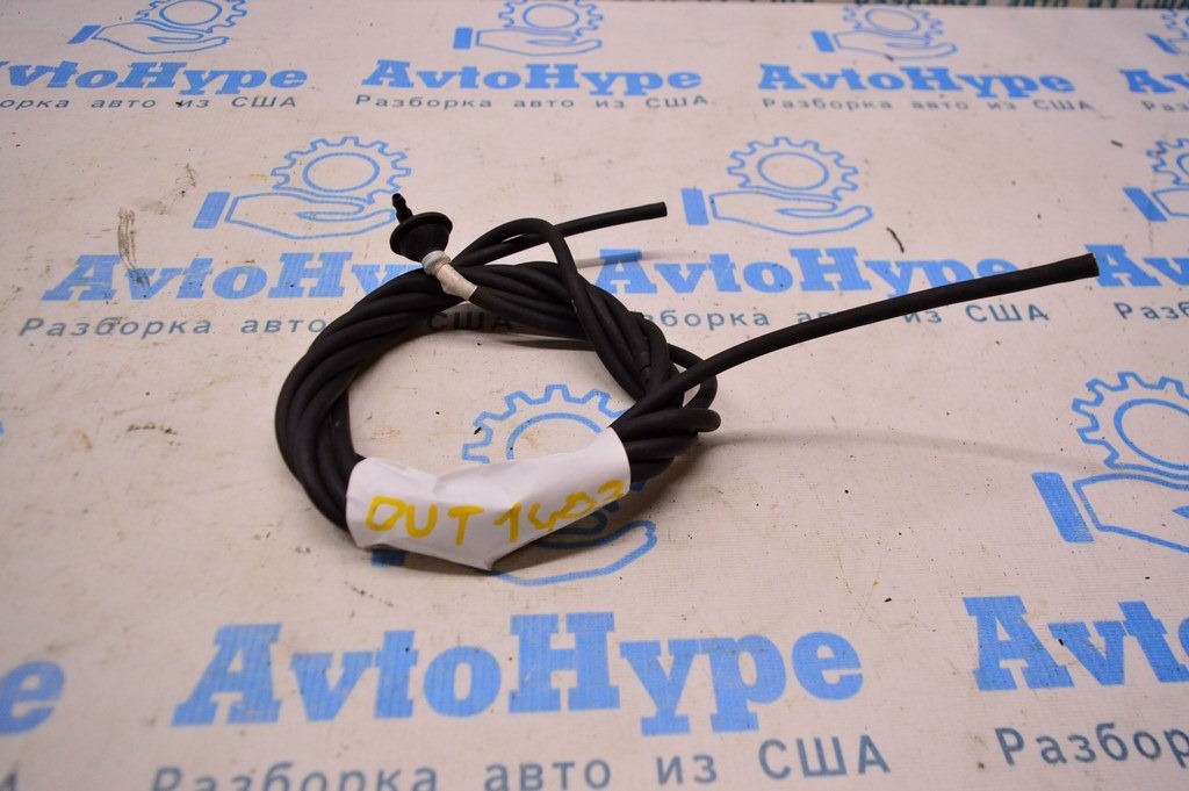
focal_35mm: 27
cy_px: 396
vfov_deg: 47.9
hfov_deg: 67.4
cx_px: 594
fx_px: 891
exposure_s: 1/400
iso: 1600
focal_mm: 18
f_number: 4
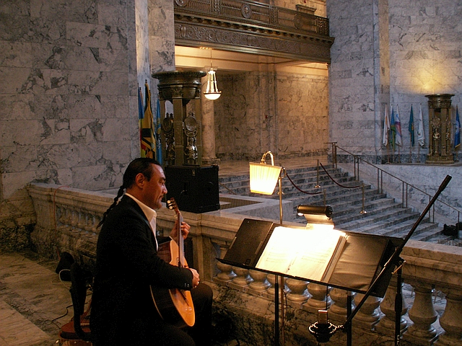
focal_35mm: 35
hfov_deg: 52.6
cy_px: 173
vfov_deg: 40.7
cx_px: 231
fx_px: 467
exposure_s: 1/4
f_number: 2.8
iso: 160
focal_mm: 5.86
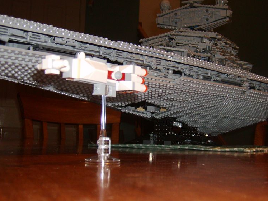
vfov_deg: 30.2
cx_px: 170
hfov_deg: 39.4
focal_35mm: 48
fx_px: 372
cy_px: 109
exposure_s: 1/45
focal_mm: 5.8
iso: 100
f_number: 2.8
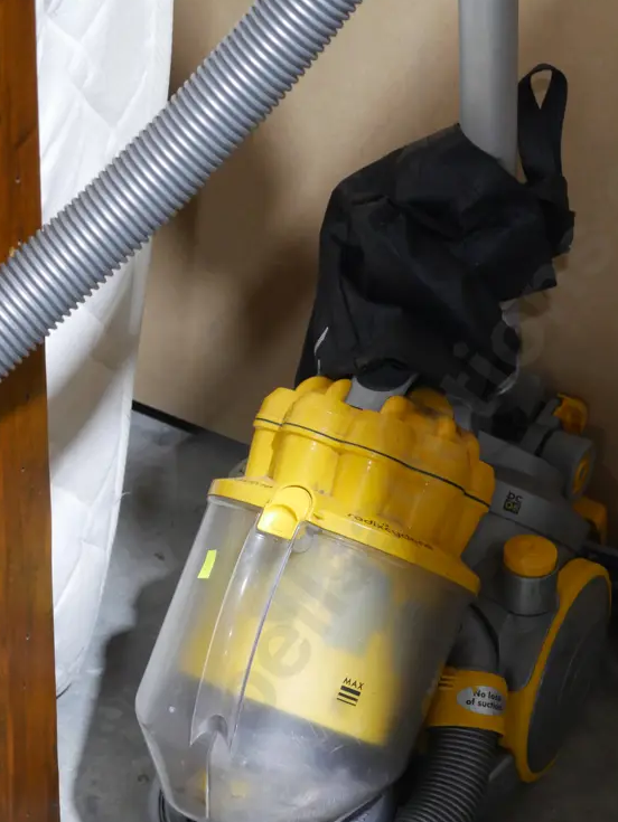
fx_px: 2188
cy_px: 472
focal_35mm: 92
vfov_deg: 21.3
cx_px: 417
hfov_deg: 16.0
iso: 2000
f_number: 5.4
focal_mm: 33
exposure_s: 1/80
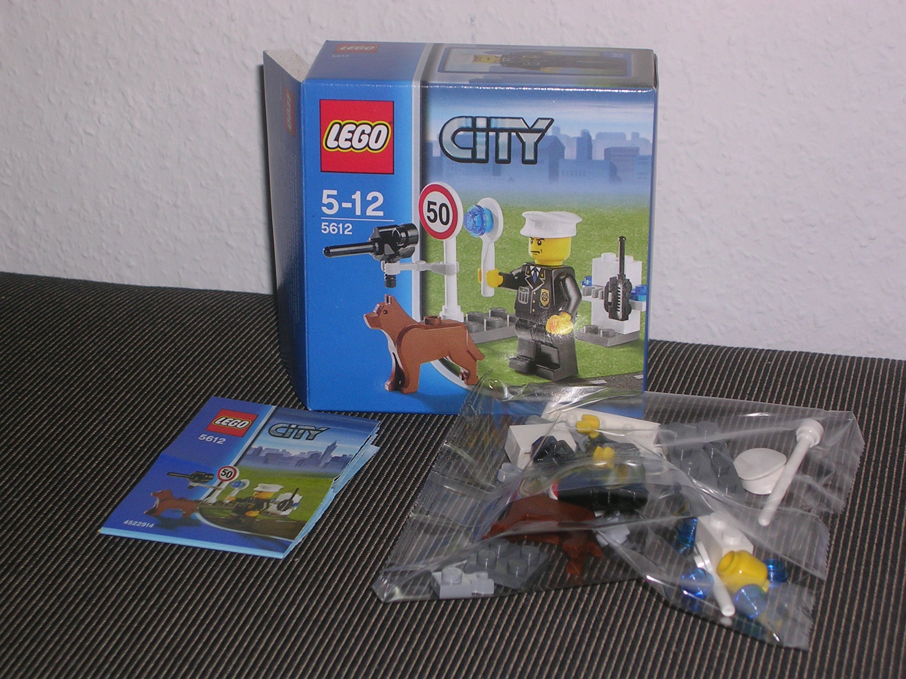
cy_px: 340
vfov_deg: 17.2
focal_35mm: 86
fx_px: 2251
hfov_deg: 22.8
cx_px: 453
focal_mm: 13
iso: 50
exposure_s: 1/60.1
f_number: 4.1
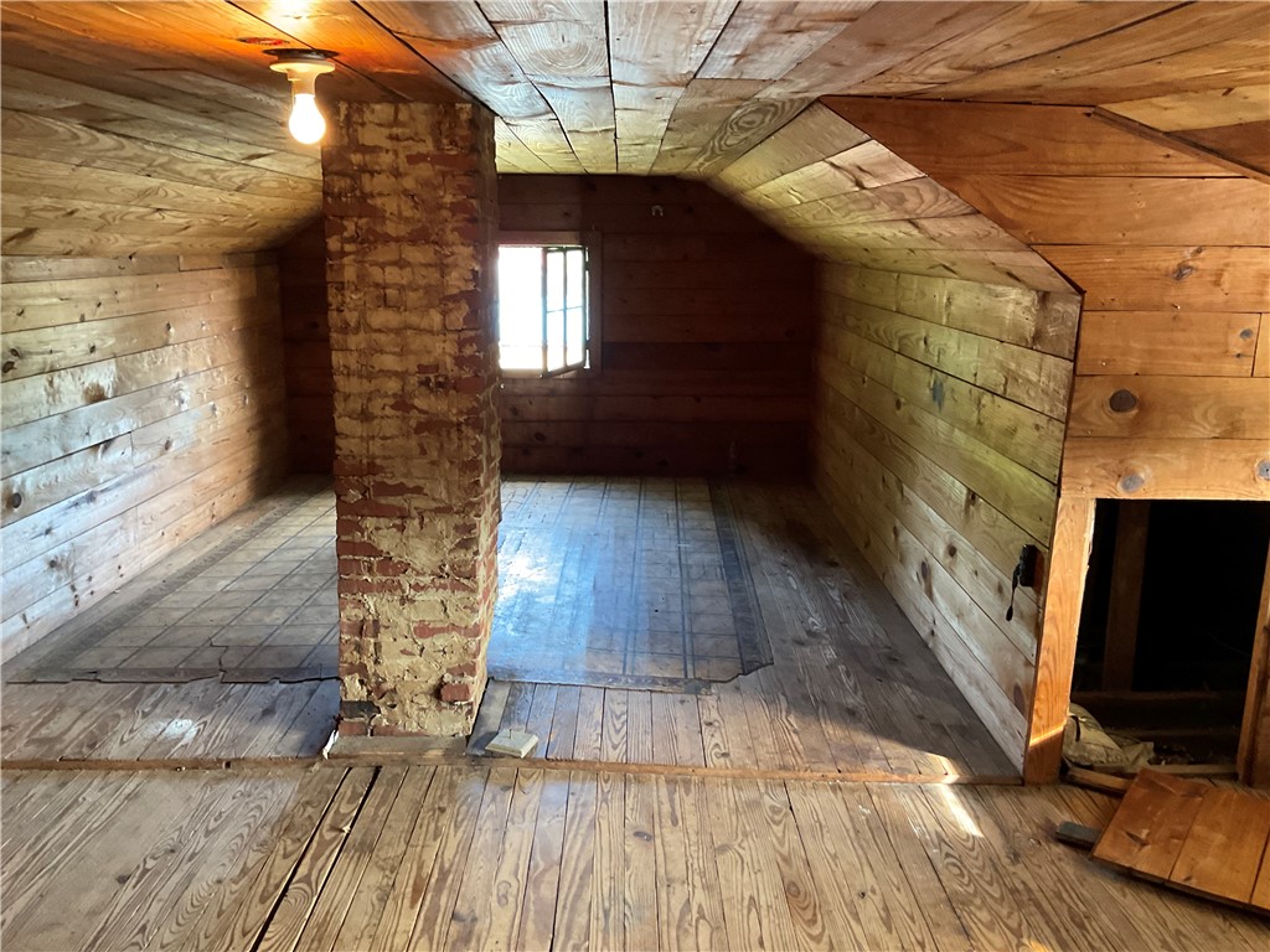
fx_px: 1064
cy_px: 476
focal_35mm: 29
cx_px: 635
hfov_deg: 61.7
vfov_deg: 48.2
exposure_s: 1/40
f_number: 1.8
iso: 250
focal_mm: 3
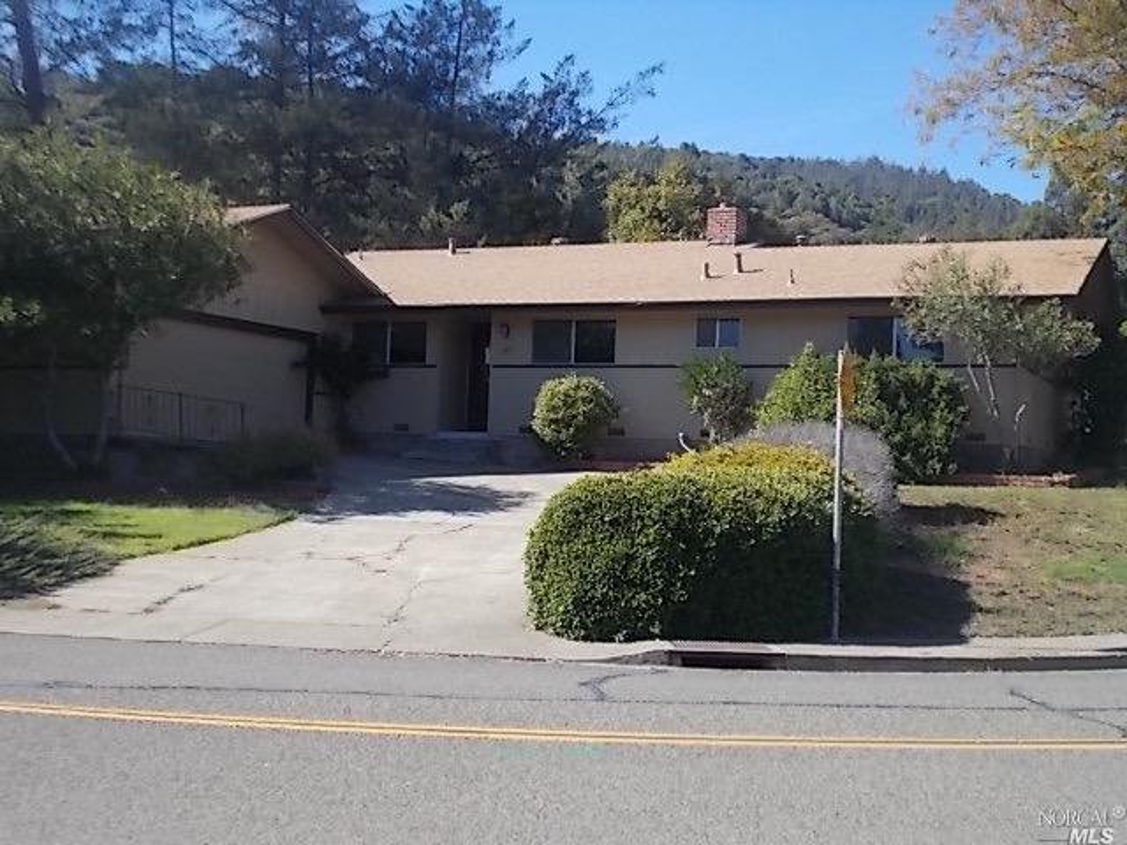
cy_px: 422
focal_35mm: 50
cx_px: 564
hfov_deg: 38.2
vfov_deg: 29.1
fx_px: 1628
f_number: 4.5
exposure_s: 1/320
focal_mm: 9
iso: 80
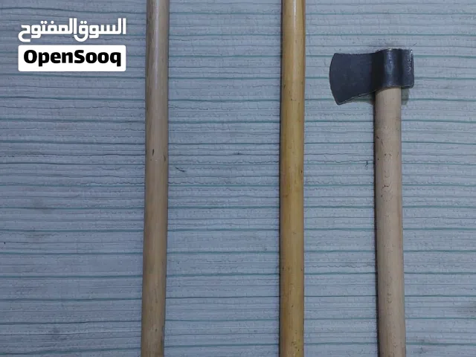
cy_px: 178
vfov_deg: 58.9
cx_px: 238
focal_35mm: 23
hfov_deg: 73.9
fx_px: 316
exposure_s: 1/50
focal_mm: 5.06
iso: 500
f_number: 1.8
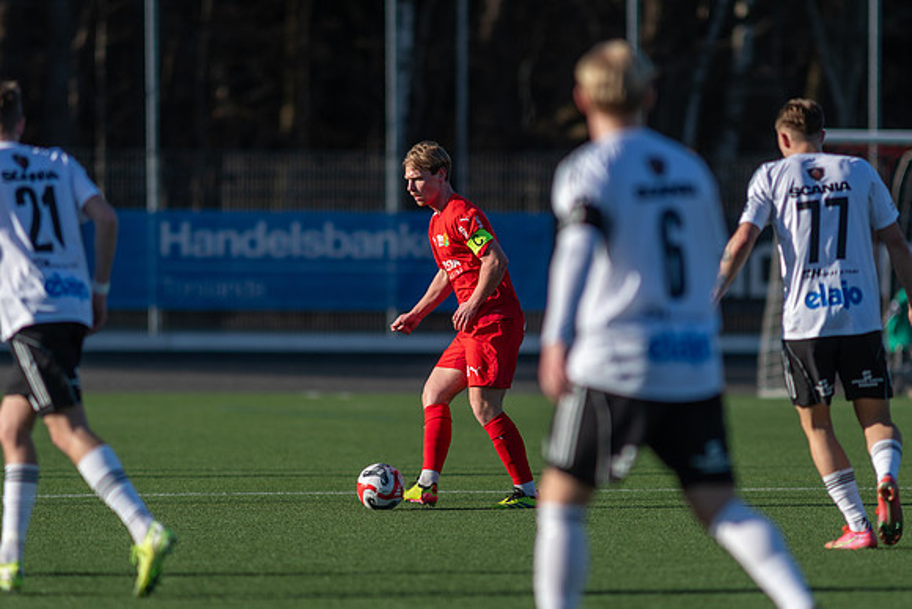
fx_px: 11402
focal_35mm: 450
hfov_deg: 4.6
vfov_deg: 3.1
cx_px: 456
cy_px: 304
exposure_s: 1/1600
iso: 100
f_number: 3.2
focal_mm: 300
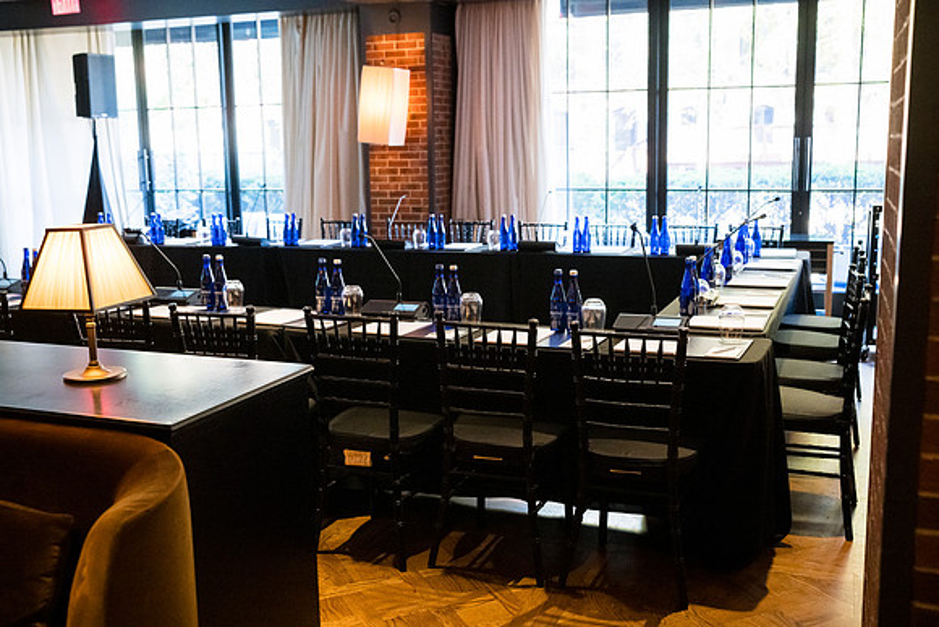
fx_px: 913
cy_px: 314
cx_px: 470
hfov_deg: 54.4
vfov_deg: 37.9
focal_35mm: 35
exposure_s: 1/160
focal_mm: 35
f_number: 3.5
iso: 6400
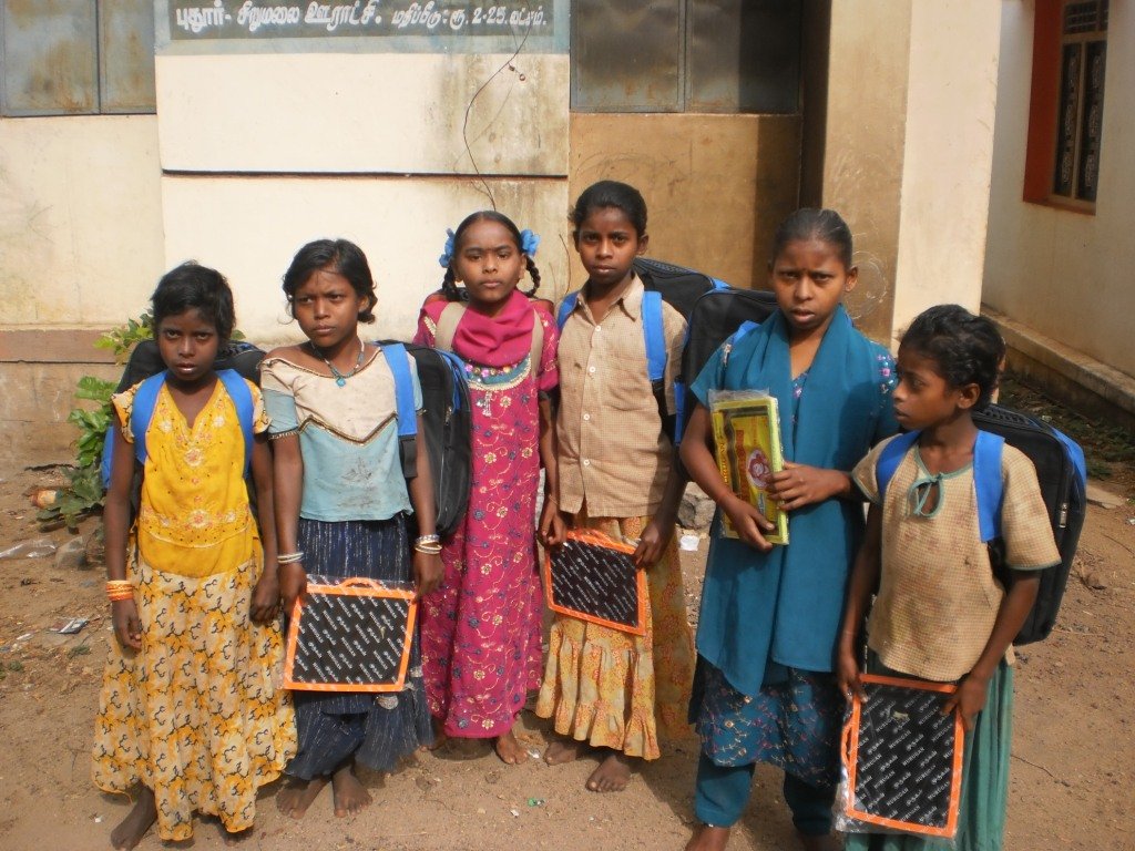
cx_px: 568
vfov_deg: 39.7
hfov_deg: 51.4
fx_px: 1180
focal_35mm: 36
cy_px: 426
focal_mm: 6.3
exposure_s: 1/640
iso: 100
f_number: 3.1
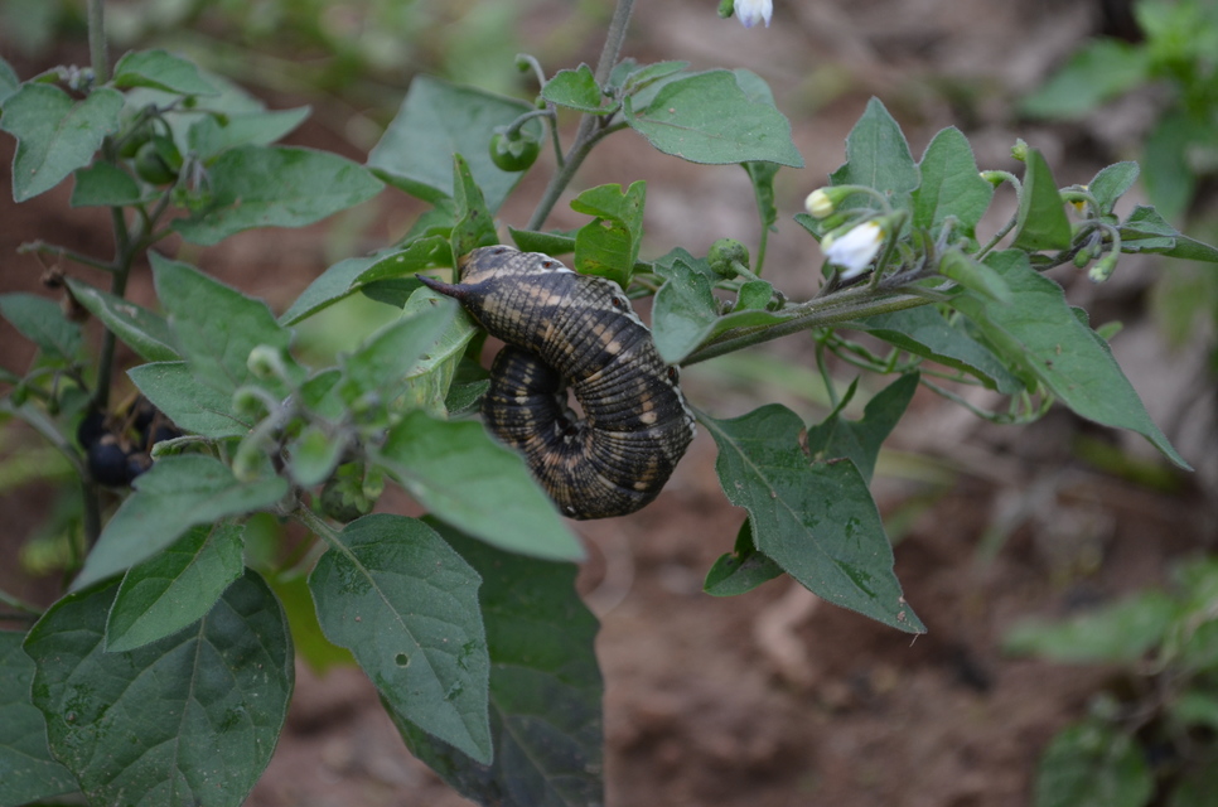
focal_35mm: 82
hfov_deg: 24.7
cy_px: 404
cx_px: 609
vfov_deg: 16.5
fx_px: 2786
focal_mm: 55
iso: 400
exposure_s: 1/60
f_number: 5.6
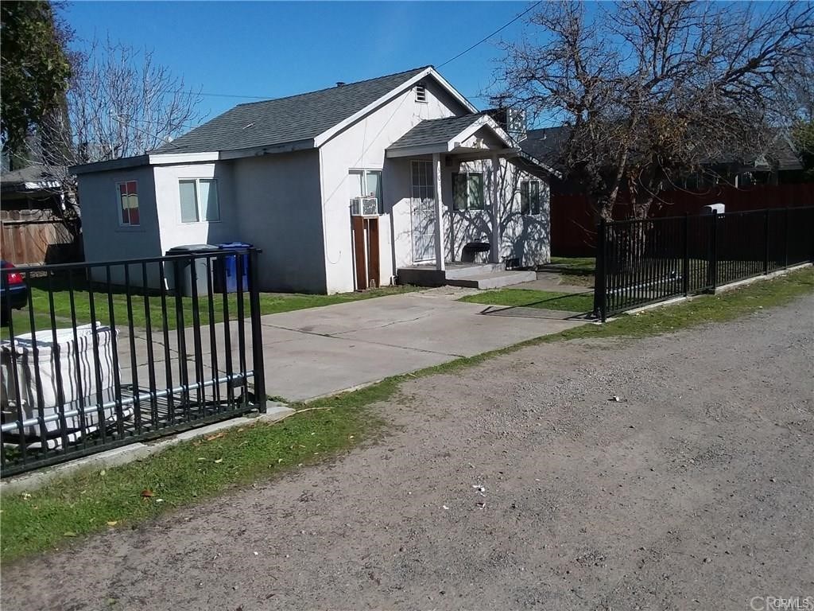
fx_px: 682
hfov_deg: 61.7
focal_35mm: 29
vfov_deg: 48.2
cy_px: 306
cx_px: 407
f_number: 1.9
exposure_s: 1/2198
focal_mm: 2.47
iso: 40
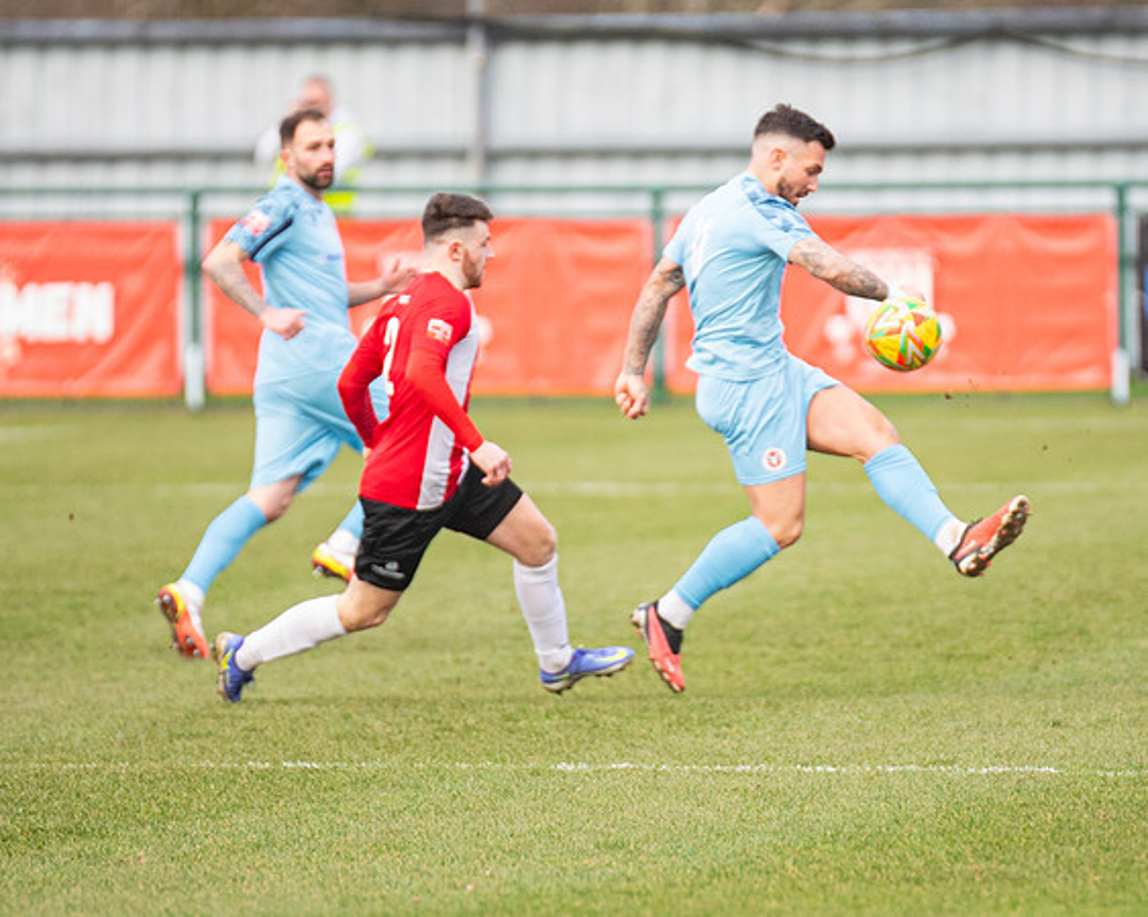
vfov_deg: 2.6
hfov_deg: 3.2
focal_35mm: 606
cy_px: 422
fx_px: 20566
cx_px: 727
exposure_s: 1/1250
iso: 1000
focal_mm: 300
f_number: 2.8
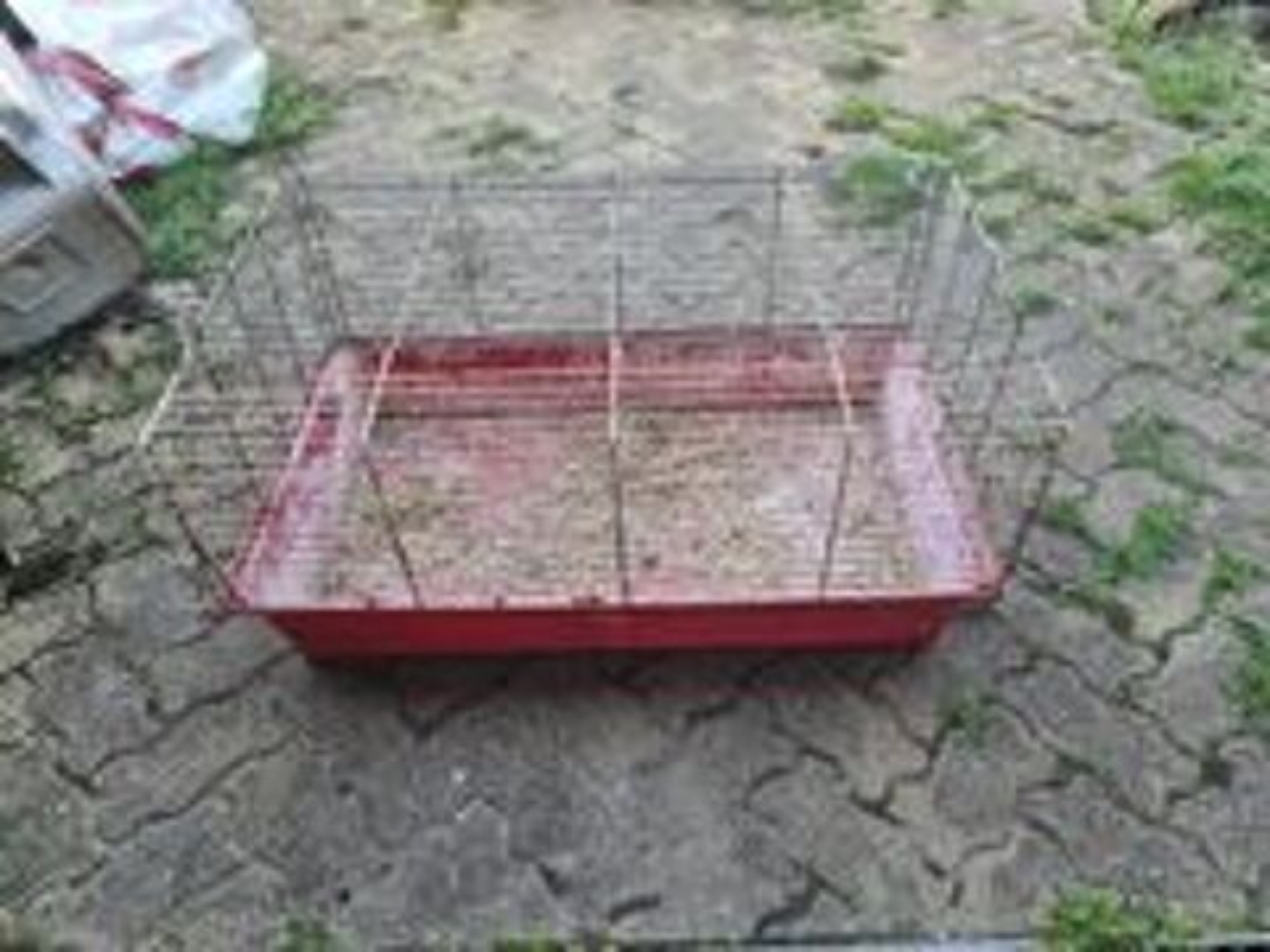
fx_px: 954
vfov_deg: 53.1
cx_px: 635
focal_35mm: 26
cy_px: 476
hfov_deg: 67.3
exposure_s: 1/100
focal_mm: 5.4
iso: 100
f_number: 1.8
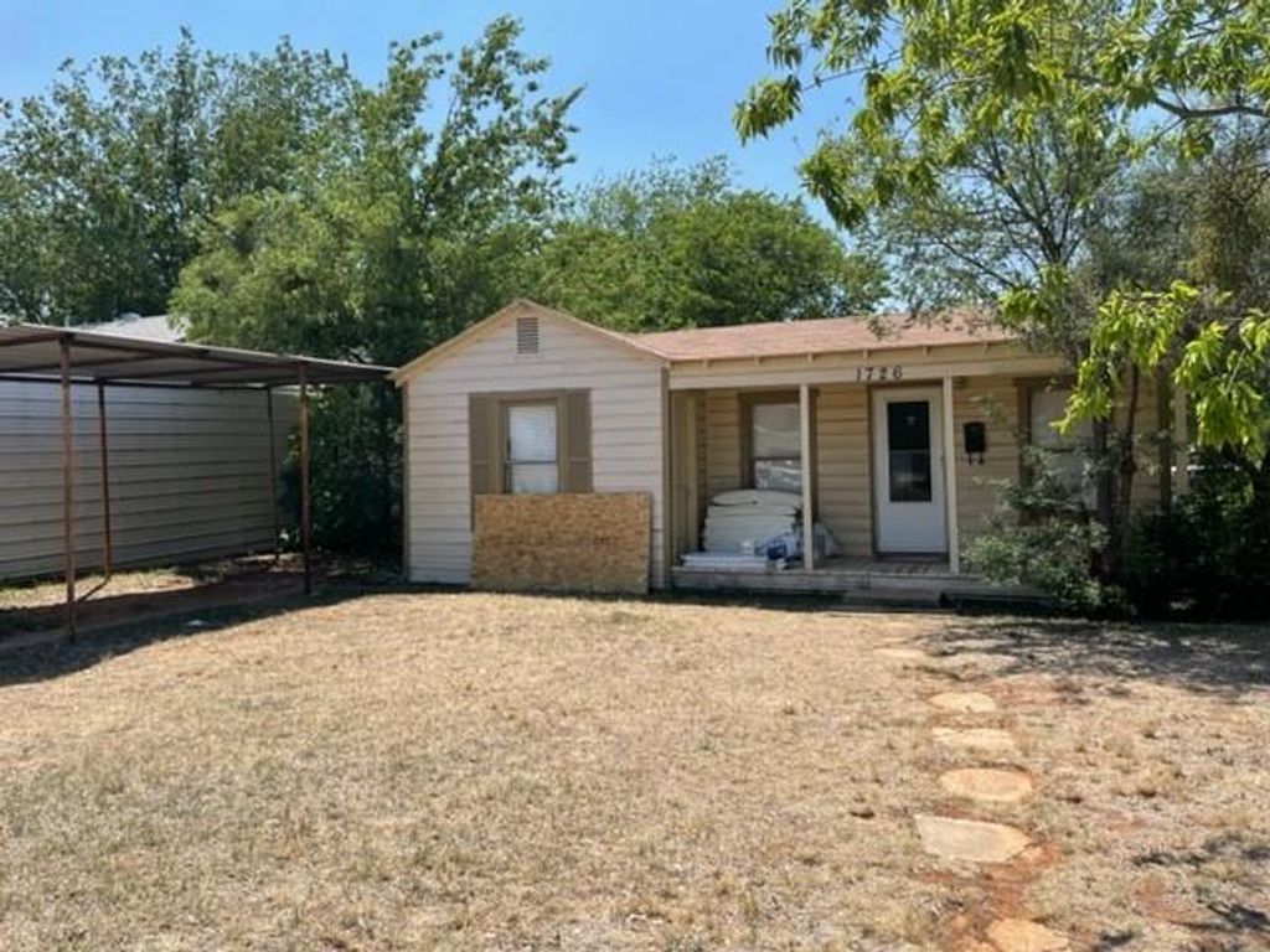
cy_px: 476
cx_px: 635
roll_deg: +2.1
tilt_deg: +0.1
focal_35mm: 26
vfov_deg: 53.1
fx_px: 954
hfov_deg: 67.3
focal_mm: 4.2
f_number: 1.6
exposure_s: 1/2817
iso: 32
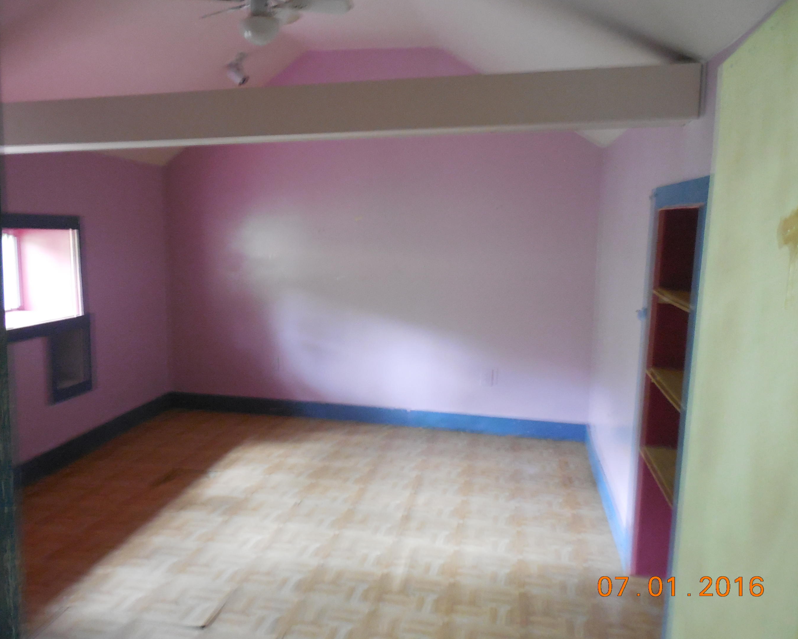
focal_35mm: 27
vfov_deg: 53.2
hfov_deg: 63.9
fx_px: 638
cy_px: 319
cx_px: 358
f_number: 3.3
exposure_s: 1/4
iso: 800
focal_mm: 4.5
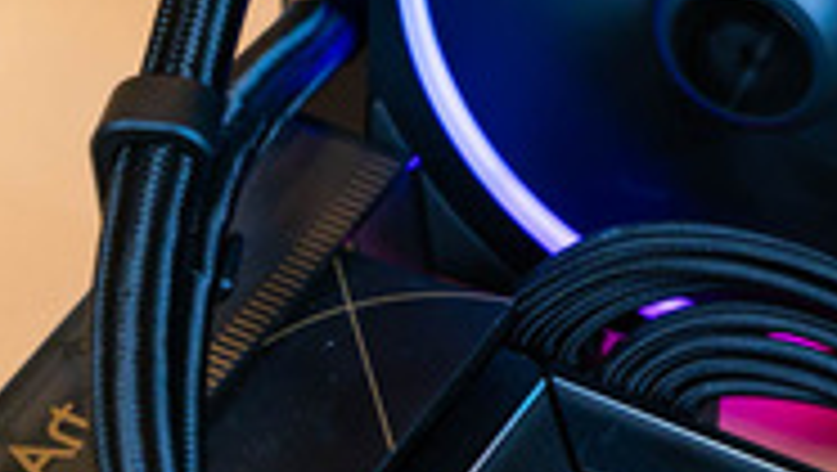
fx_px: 4665
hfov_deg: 10.2
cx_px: 873
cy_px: 243
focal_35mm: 210
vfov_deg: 5.8
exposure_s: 1/100
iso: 400
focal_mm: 49
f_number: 5
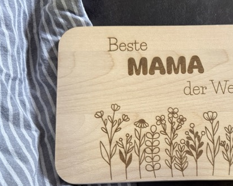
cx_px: 175
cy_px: 111
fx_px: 248
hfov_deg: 48.3
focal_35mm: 36
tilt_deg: -81.0
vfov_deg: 41.0
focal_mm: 6.76
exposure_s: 1/60
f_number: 1.78
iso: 400
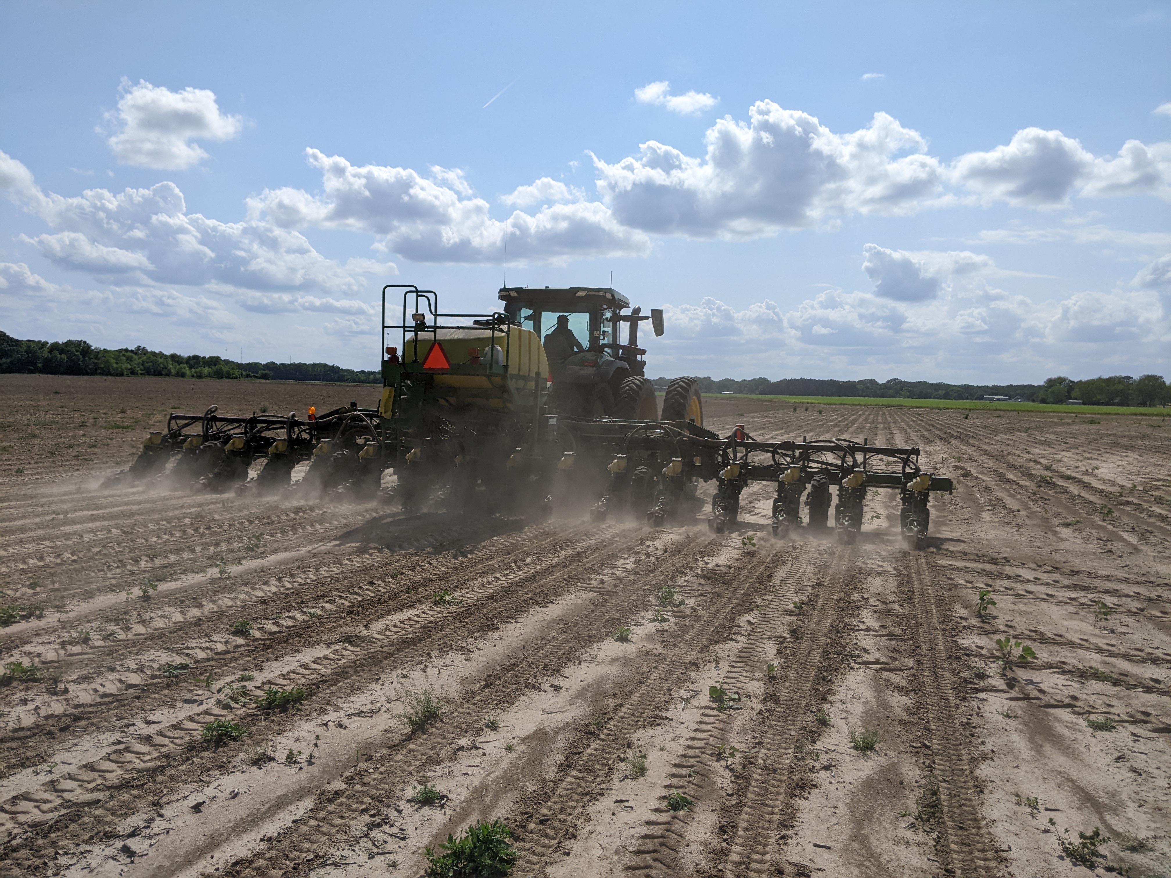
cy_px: 439
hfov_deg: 65.3
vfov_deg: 51.4
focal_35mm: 27
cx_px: 586
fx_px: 913
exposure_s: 1/7812
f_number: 1.8
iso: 59
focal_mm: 4.44
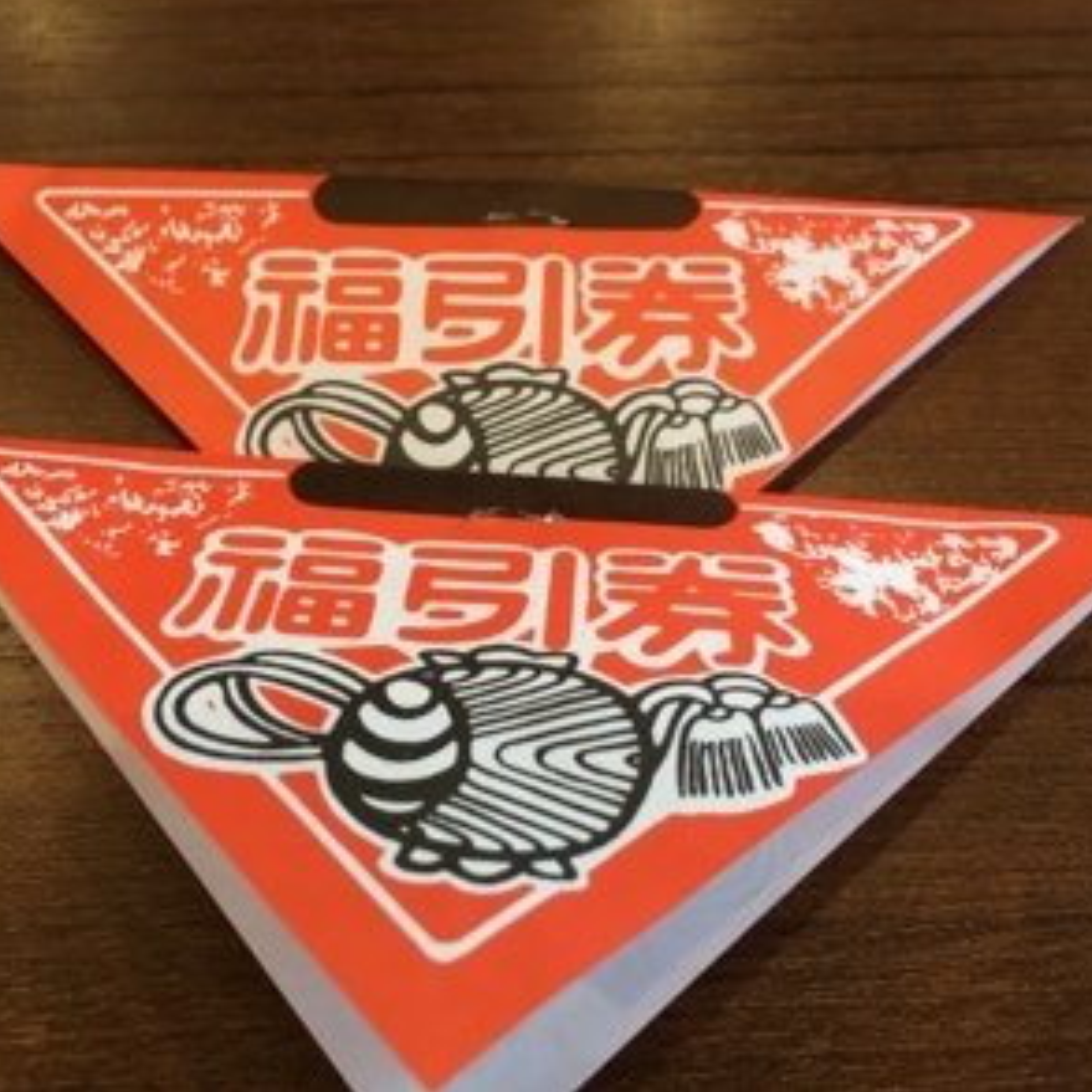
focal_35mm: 35
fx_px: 1249
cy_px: 537
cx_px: 488
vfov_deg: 47.2
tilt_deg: -62.8
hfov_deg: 47.1
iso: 50
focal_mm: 4.15
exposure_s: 1/30
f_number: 2.2
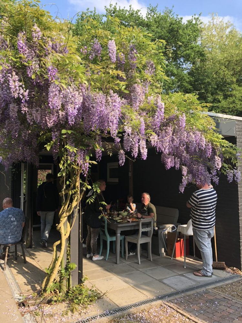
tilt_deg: +4.6
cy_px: 162
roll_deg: +1.0
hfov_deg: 49.7
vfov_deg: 63.4
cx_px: 121
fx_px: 261
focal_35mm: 28
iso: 20
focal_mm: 3.99
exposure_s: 1/387
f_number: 1.8
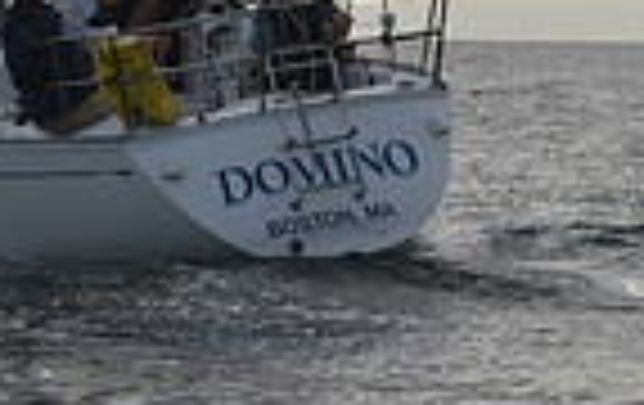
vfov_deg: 4.4
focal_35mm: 289
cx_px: -164
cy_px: -837
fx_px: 5082
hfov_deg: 7.2
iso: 320
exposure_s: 1/1000
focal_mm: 70
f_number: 10
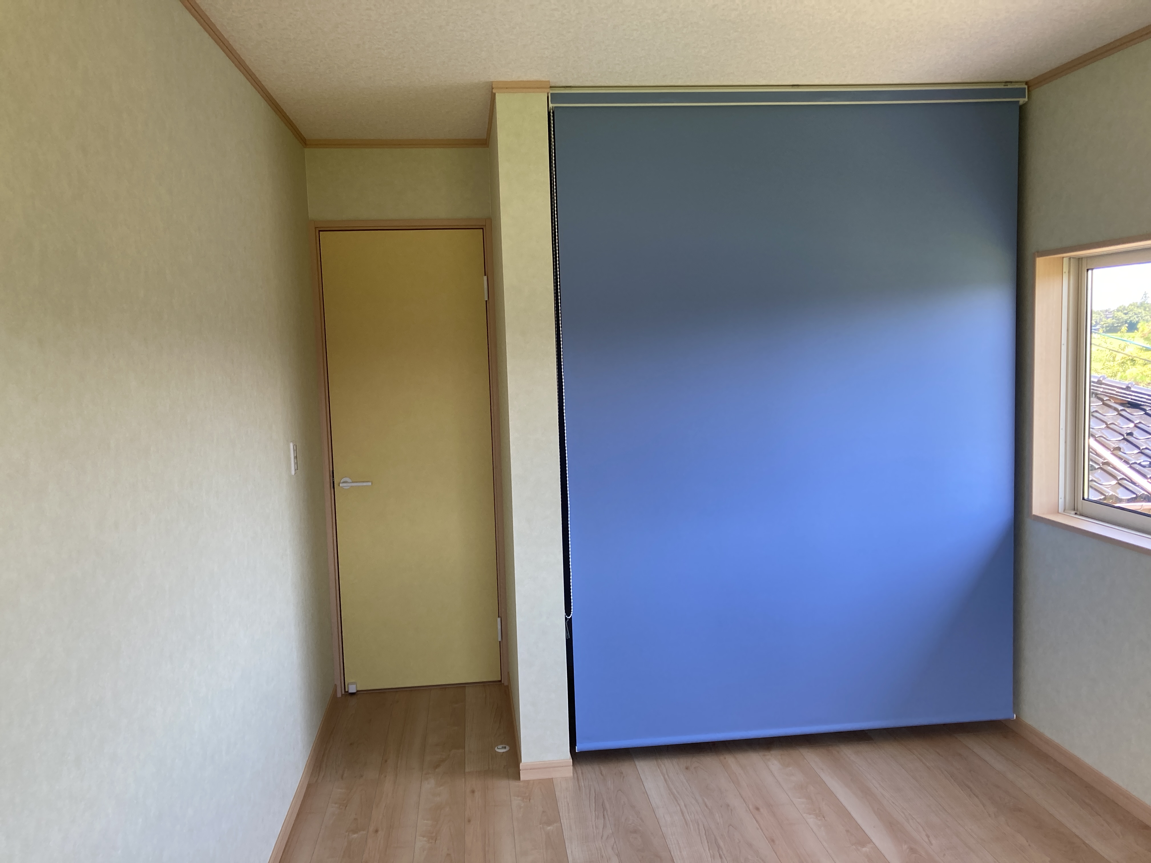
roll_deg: +1.0
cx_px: 576
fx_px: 931
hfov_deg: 63.4
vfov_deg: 49.7
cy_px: 432
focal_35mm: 28
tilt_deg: -6.0
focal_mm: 3.99
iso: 50
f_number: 1.8
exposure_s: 1/121
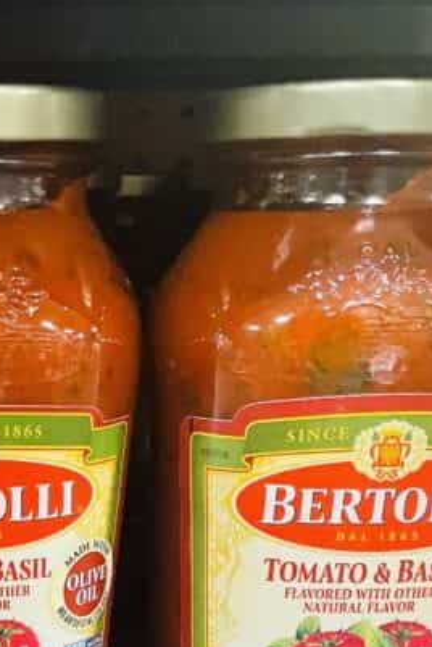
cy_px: 823
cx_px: -77
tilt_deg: -24.8
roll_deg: +1.5
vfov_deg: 25.5
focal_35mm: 69
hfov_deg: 18.8
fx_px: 1240
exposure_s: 1/60
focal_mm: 4.2
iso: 400
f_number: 1.6
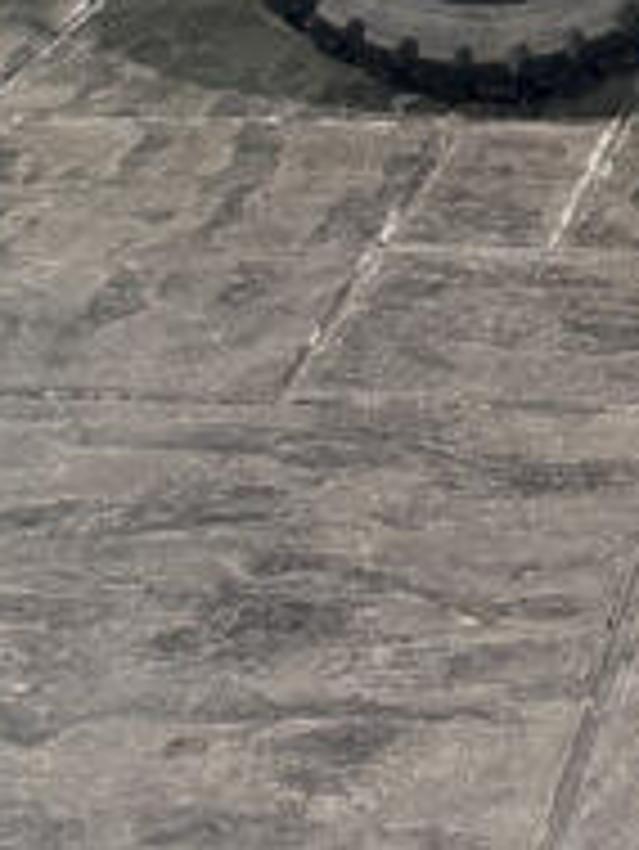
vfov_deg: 13.3
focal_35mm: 130
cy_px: -801
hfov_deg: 10.8
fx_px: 3196
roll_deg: -1.2
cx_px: 1066
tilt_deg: -2.0
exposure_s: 1/60
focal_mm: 6.76
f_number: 1.78
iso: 125
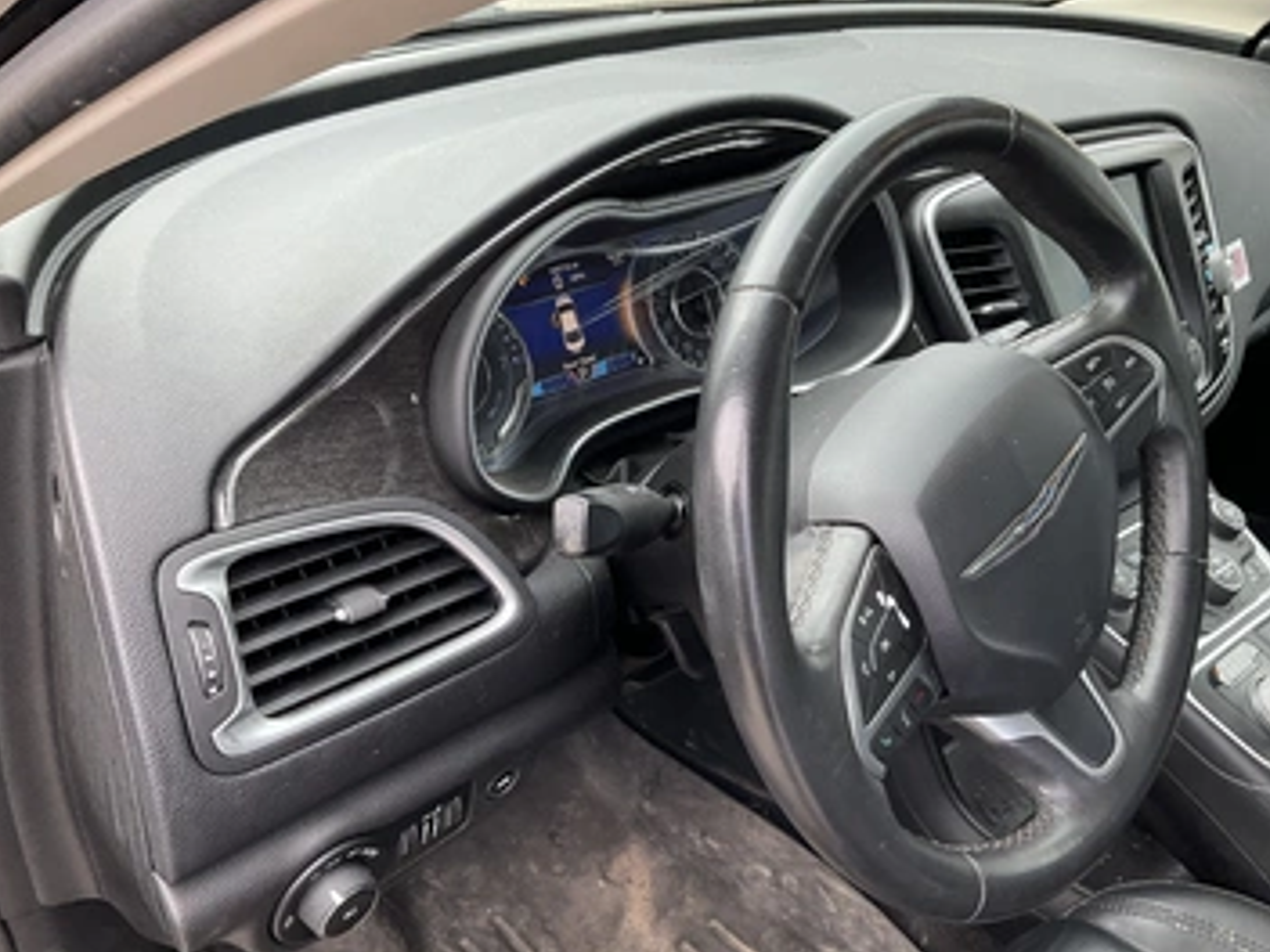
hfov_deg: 55.3
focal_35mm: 33
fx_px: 1211
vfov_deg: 42.9
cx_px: 649
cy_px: 516
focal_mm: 3
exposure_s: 1/144
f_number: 1.8
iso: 32
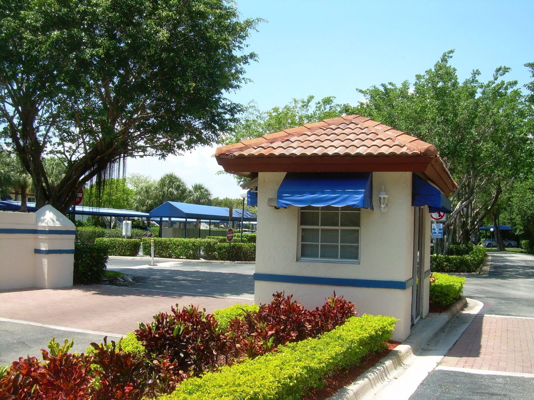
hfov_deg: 49.0
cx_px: 267
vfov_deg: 37.7
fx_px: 586
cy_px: 200
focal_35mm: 38
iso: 50
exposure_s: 1/250
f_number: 4.6
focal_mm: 6.3
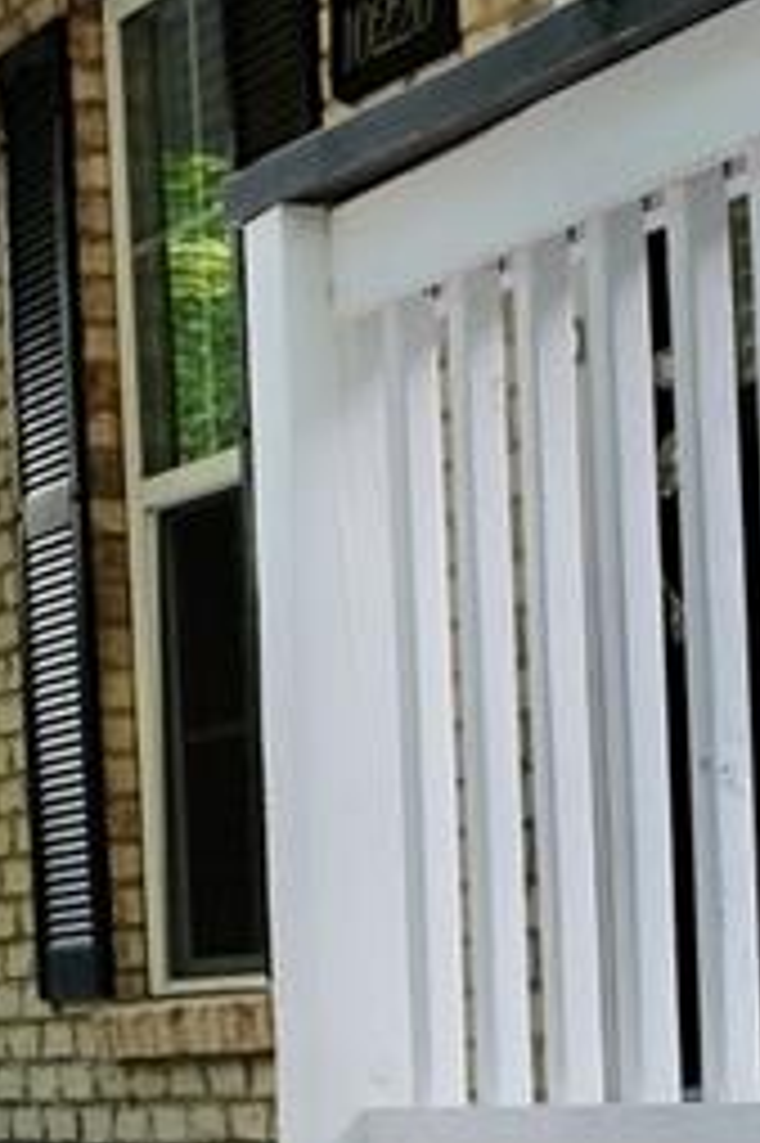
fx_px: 4598
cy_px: 1138
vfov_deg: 14.0
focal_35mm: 145
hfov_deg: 9.4
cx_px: 45
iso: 200
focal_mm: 16
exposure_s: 1/60
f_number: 4
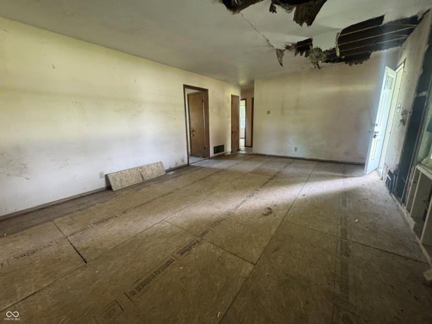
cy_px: 162
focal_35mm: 14
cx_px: 216
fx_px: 175
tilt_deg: -14.0
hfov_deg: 102.1
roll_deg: +2.5
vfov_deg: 85.7
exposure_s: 1/60
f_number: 2.2
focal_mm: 2.22
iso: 400
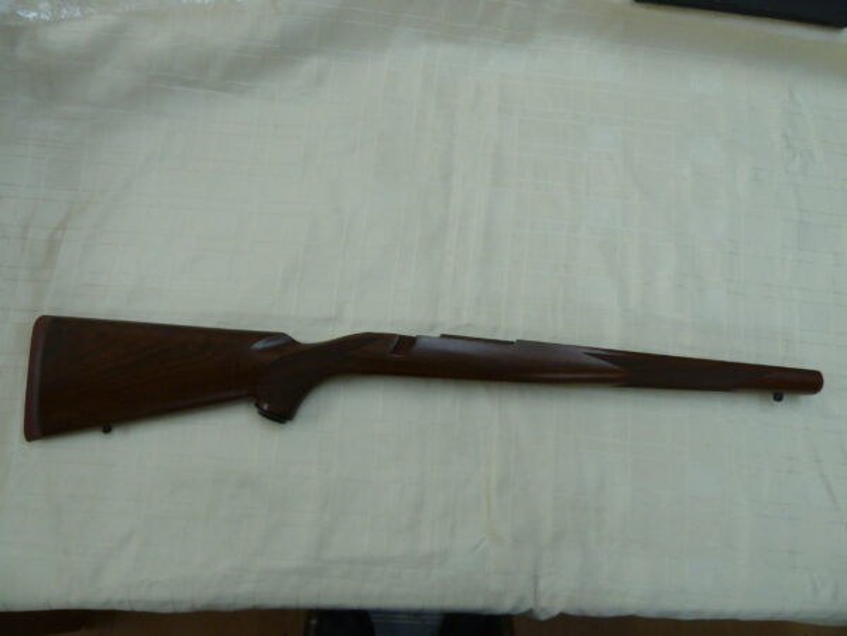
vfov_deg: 54.9
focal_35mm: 25
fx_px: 612
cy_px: 318
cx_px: 424
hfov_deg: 69.4
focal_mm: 4.1
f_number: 3.3
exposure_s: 1/30
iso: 160
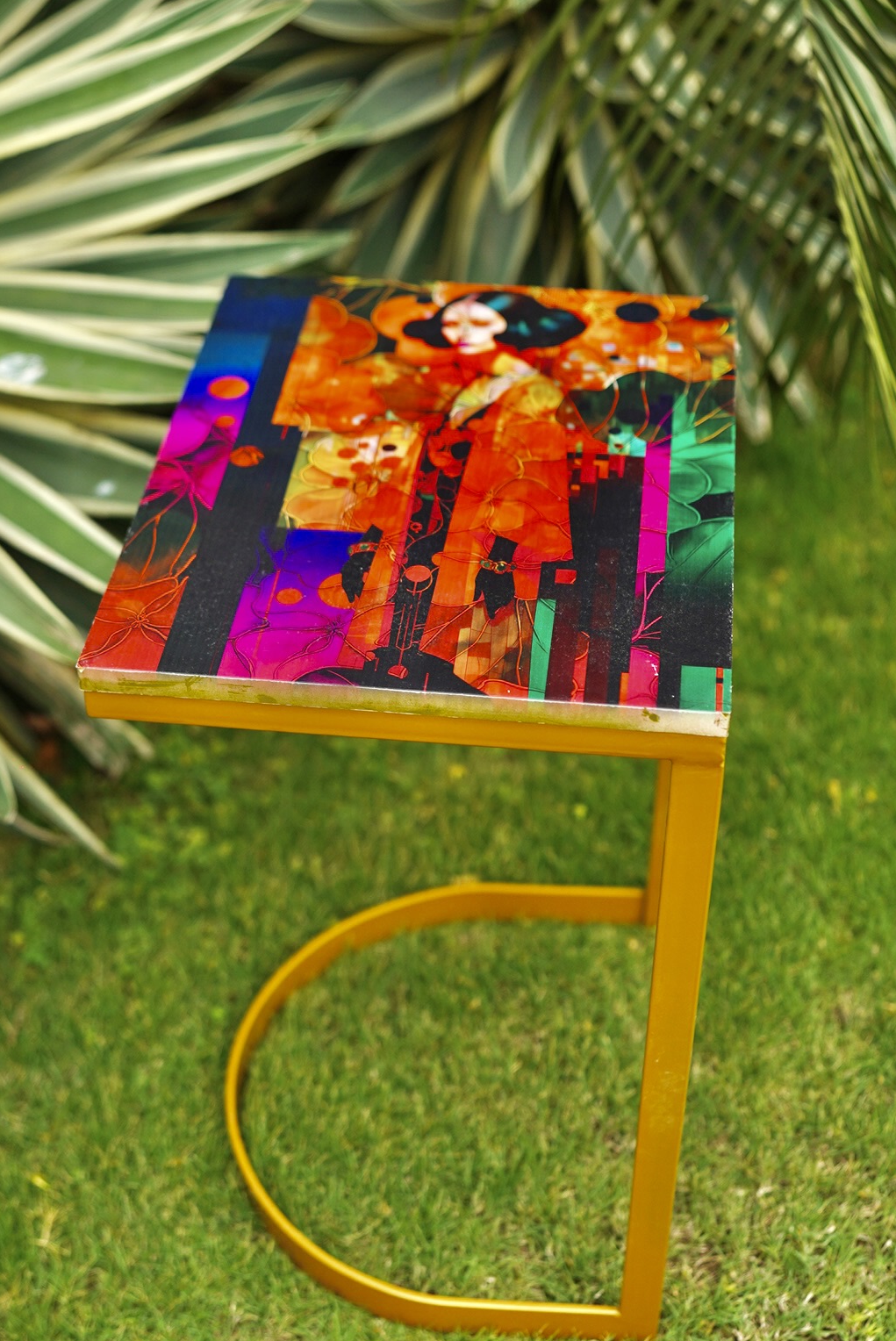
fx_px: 2050
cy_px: 693
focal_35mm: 55
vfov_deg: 36.2
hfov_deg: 24.7
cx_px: 430
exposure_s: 1/160
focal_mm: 35
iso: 160
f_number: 2
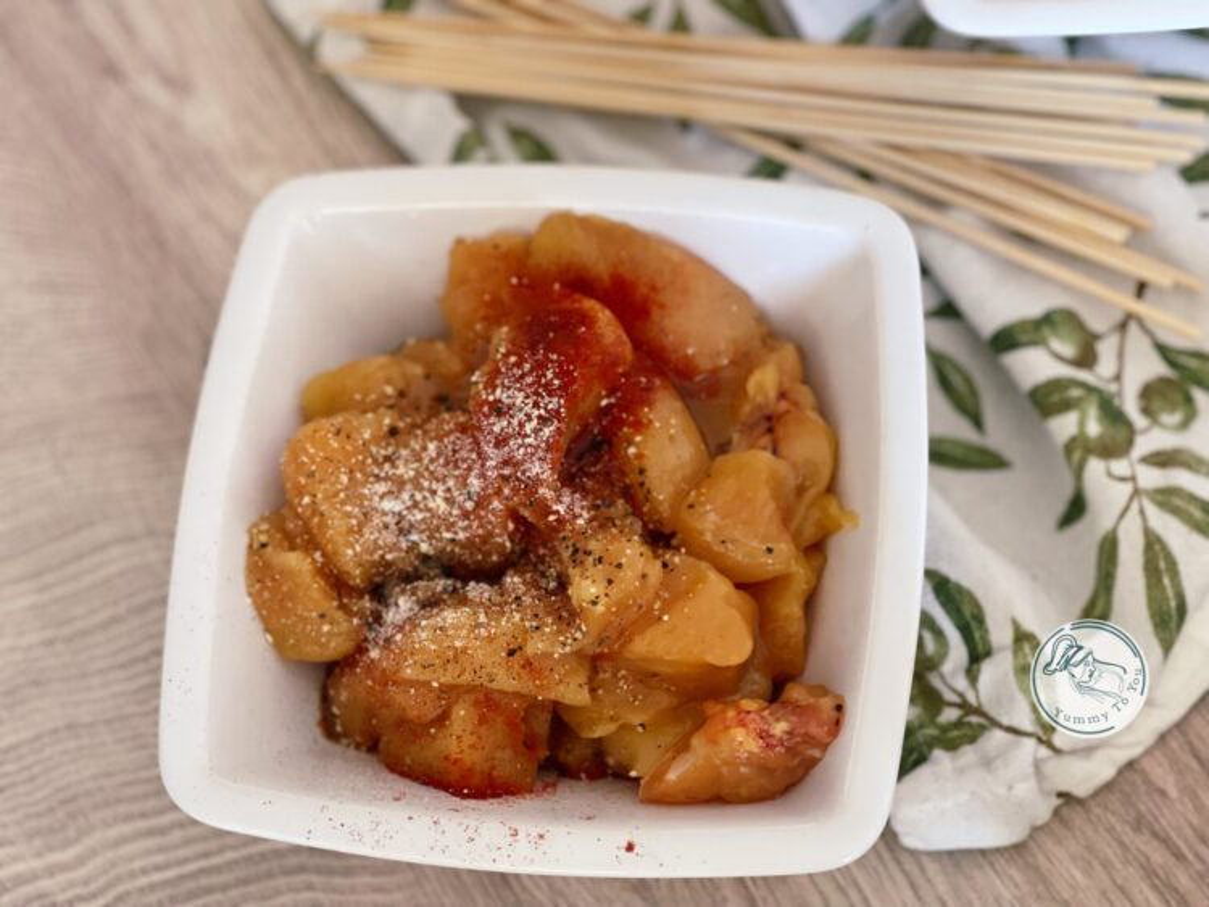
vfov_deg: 22.9
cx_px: 604
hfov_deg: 30.3
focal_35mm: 64
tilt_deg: -67.8
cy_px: 454
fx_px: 2236
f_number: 2.2
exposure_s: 1/40
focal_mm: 7.5
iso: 400
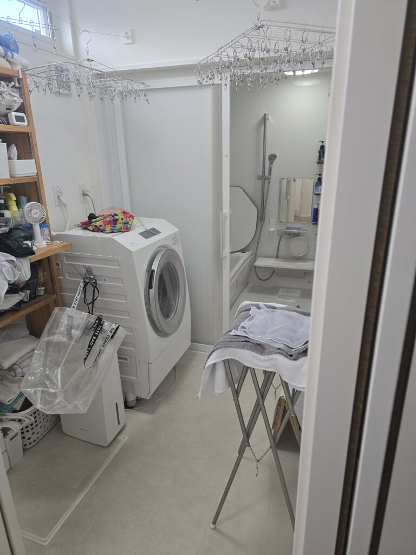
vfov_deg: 73.9
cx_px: 208
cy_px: 278
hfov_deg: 58.9
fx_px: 369
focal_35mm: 23
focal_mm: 6.3
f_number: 1.7
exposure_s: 1/100
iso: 125
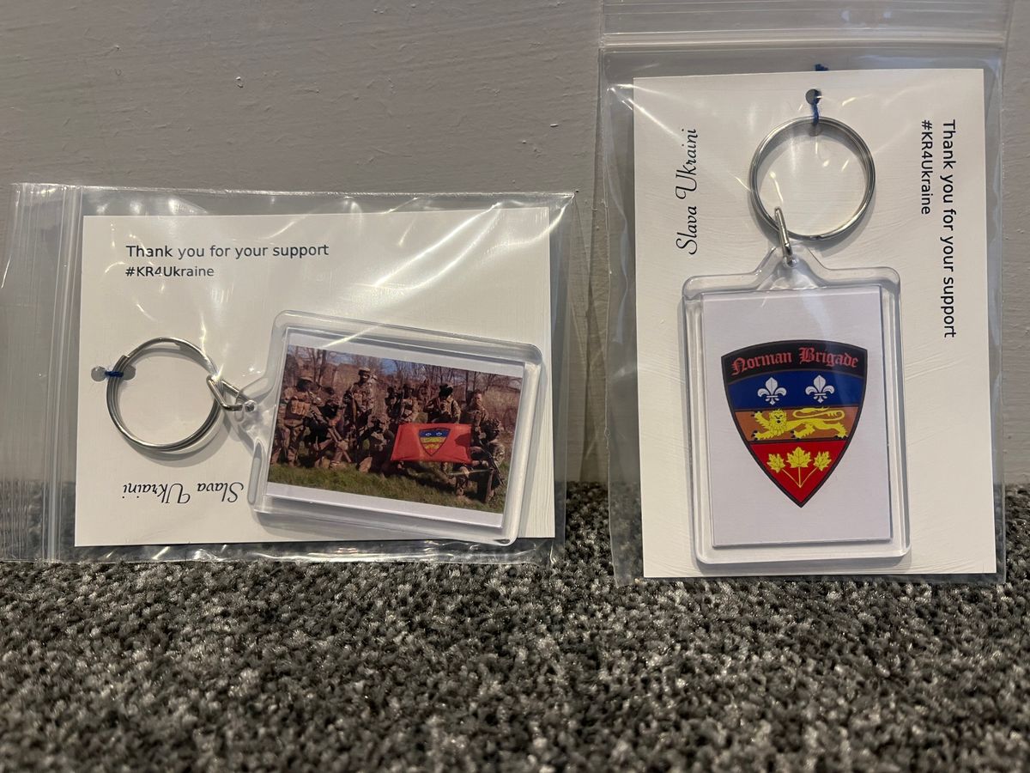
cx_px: 515
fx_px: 774
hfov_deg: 67.3
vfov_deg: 53.1
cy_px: 386
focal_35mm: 26
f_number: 1.6
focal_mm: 5.1
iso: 80
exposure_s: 1/50
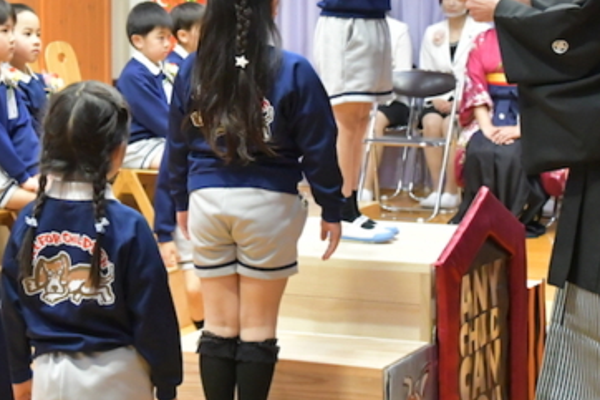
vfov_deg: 11.3
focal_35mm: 121
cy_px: 93
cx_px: 204
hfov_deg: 16.9
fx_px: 2016
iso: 6400
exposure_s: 1/125
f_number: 6.3
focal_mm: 38
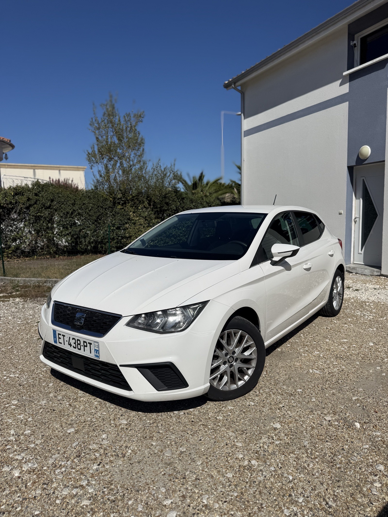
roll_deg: +0.6
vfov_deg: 71.6
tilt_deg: -6.1
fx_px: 359
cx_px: 194
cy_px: 258
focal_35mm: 24
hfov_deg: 56.8
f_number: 1.78
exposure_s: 1/14286
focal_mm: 6.76
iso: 80
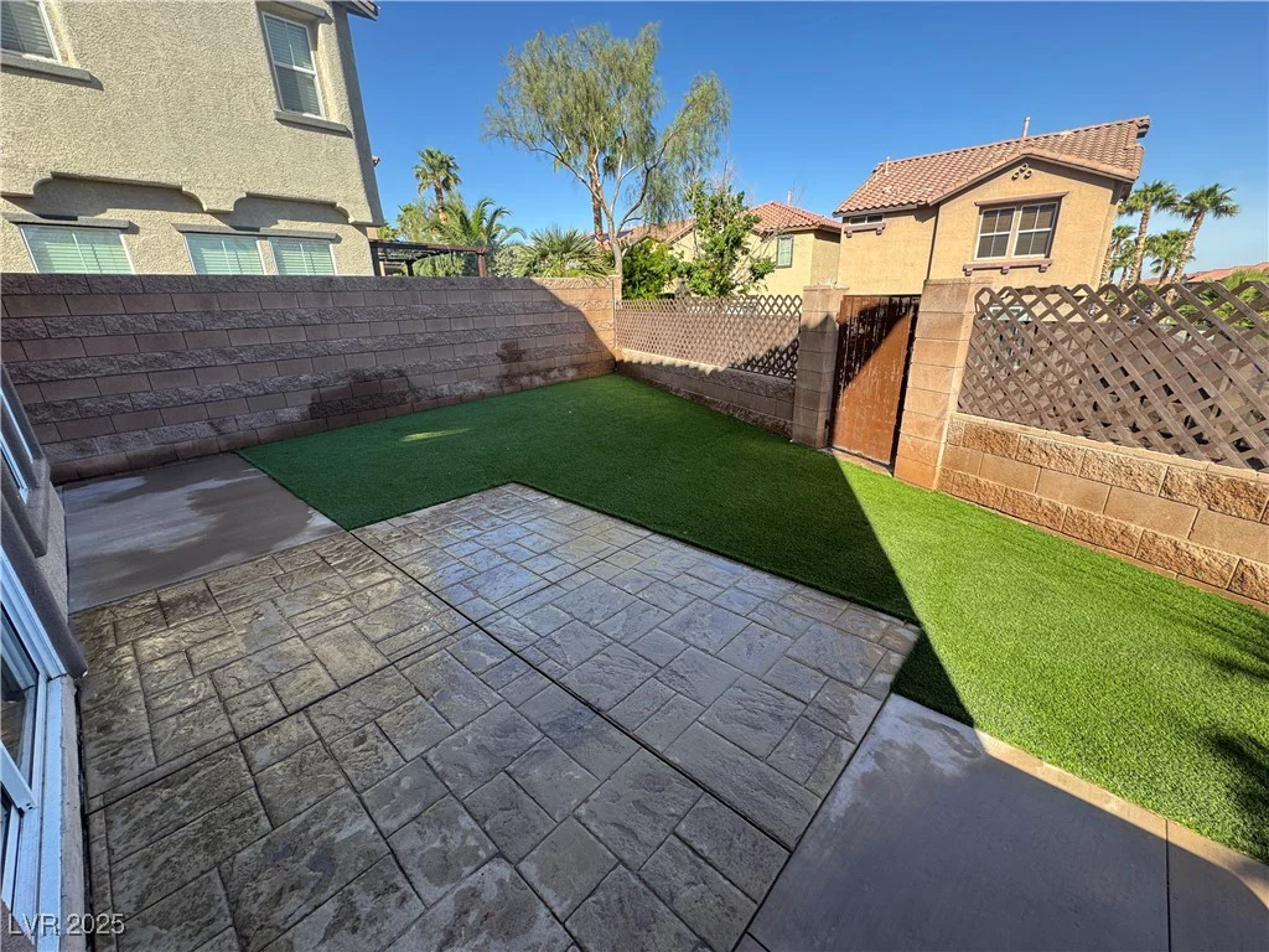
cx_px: 634
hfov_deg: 102.1
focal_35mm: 14
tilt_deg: -19.4
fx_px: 513
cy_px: 476
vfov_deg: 85.7
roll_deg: +1.4
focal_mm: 2.22
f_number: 2.2
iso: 40
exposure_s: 1/344
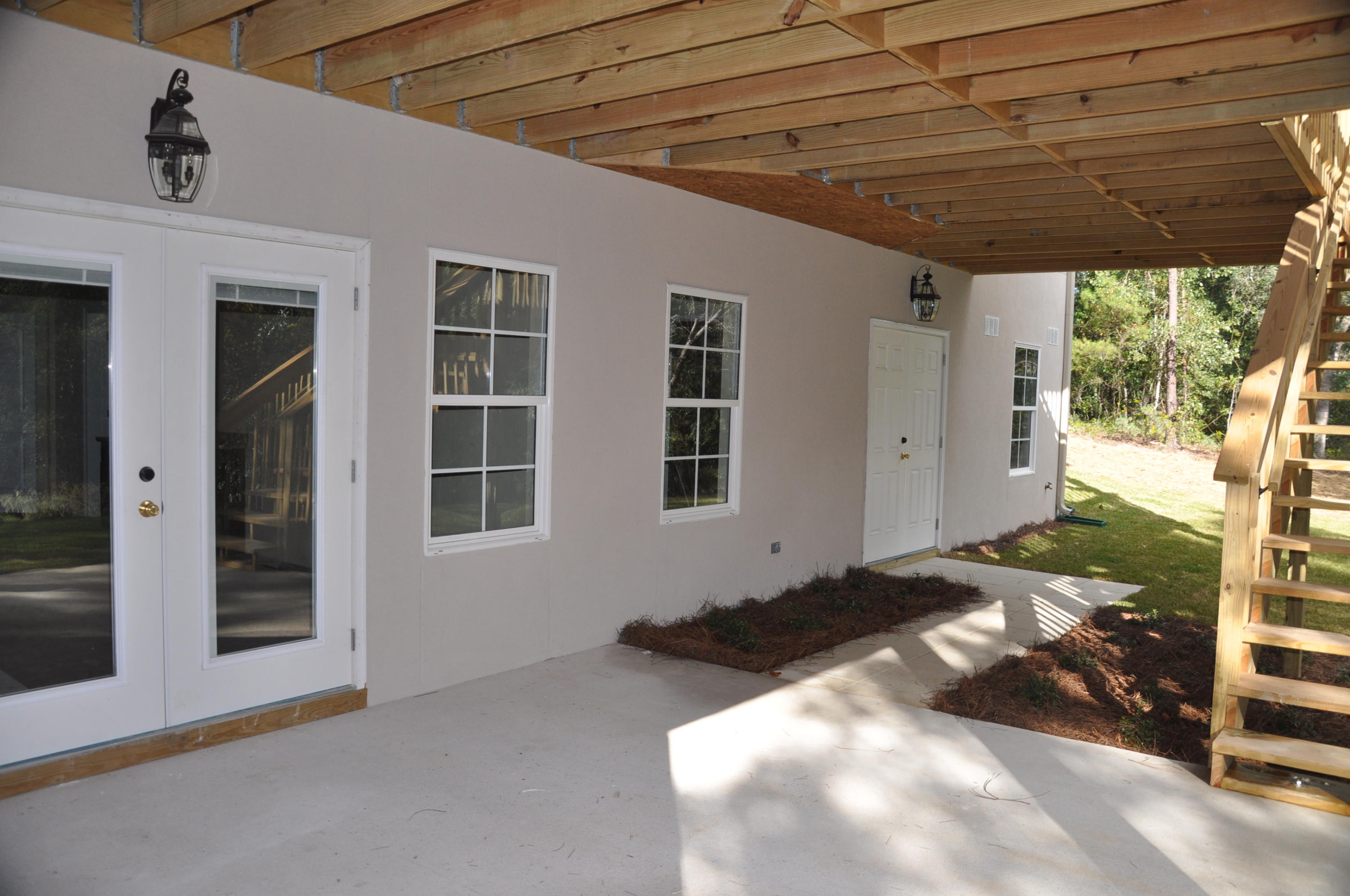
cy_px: 448
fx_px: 1011
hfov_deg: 67.4
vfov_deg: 47.8
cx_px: 675
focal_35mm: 27
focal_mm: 18
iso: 320
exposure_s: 1/200
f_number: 3.5
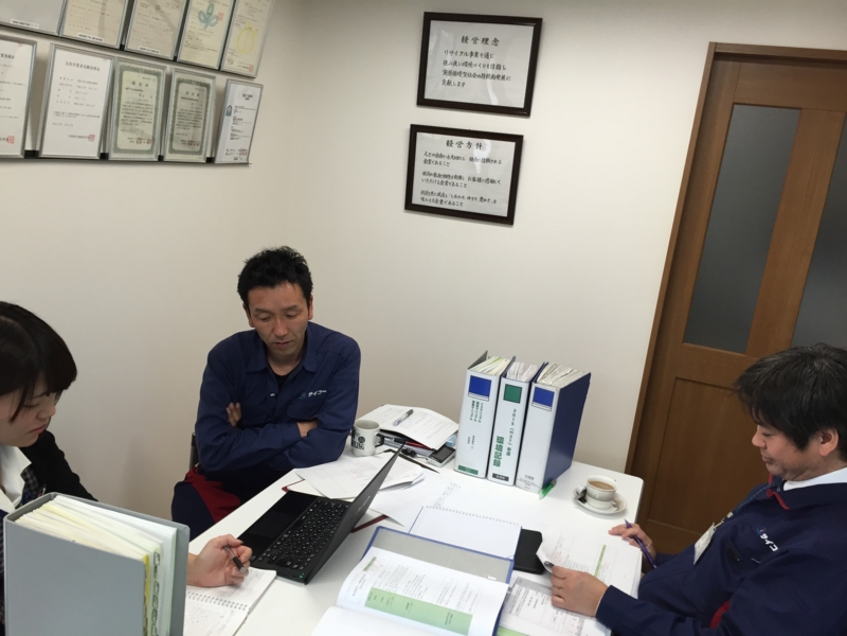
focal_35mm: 29
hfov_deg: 61.7
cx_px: 424
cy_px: 318
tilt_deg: -13.1
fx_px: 710
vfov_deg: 48.2
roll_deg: -6.5
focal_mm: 4.15
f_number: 2.2
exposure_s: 1/30
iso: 32
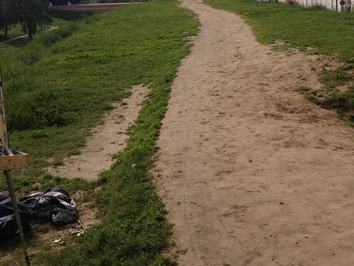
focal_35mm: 58
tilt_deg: -9.4
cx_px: 292
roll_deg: -0.1
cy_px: 62
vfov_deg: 24.9
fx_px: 593
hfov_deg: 32.2
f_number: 2.4
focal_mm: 4.28
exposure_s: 1/4608
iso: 50
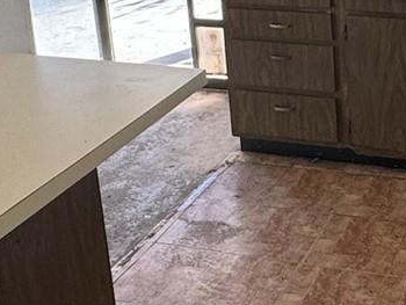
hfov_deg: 28.3
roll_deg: +1.4
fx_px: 751
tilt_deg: -13.2
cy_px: -45
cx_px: 411
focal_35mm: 64
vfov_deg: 21.6
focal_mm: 2.22
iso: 80
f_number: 2.2
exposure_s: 1/120
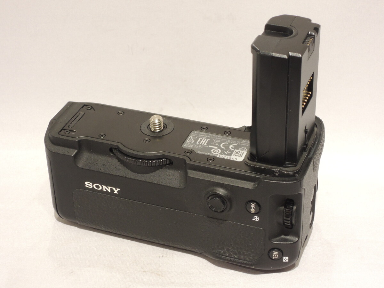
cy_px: 144
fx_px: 943
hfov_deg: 23.0
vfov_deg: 17.4
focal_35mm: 85
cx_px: 192
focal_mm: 15.2
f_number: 5
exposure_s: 1/50
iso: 400
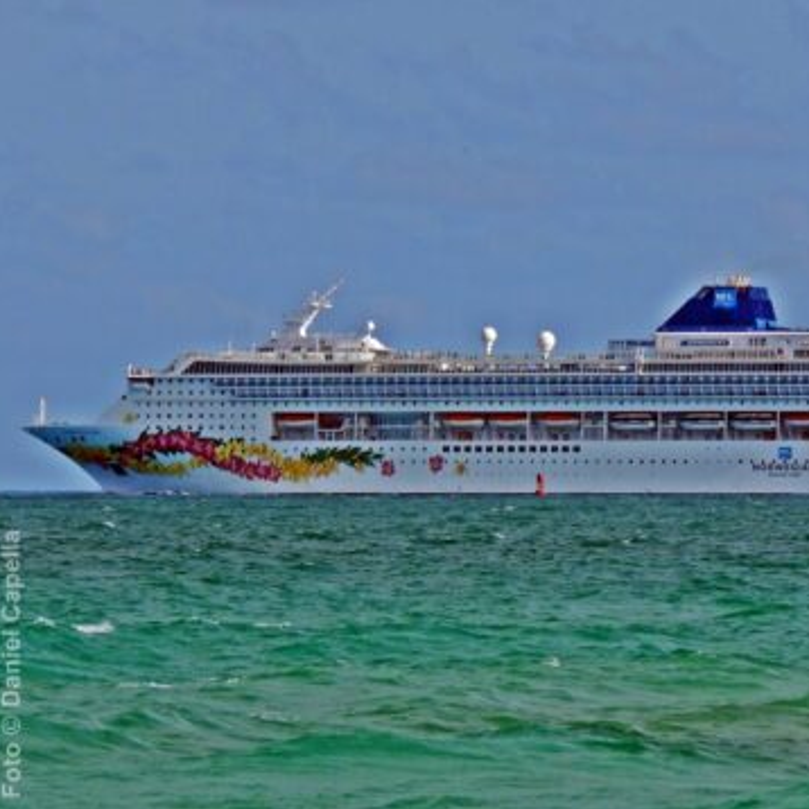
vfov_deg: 4.6
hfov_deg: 4.6
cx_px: 536
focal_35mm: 377
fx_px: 9968
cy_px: 404
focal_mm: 56.5
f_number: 5.7
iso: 125
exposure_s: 1/800
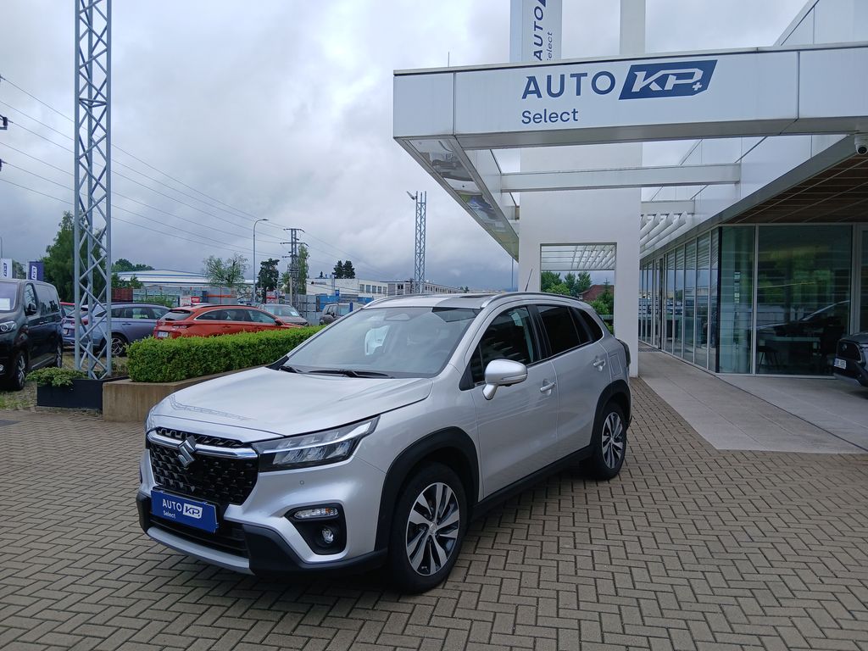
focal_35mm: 26
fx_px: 652
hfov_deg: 67.3
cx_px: 434
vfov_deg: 53.1
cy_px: 326
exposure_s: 1/313
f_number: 1.8
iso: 20
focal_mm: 3.98
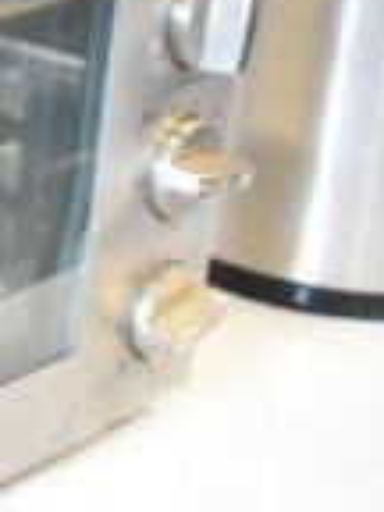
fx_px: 1627
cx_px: -565
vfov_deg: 17.9
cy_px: 215
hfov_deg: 11.1
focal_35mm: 110
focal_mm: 18
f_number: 3.5
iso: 1600
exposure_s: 1/40
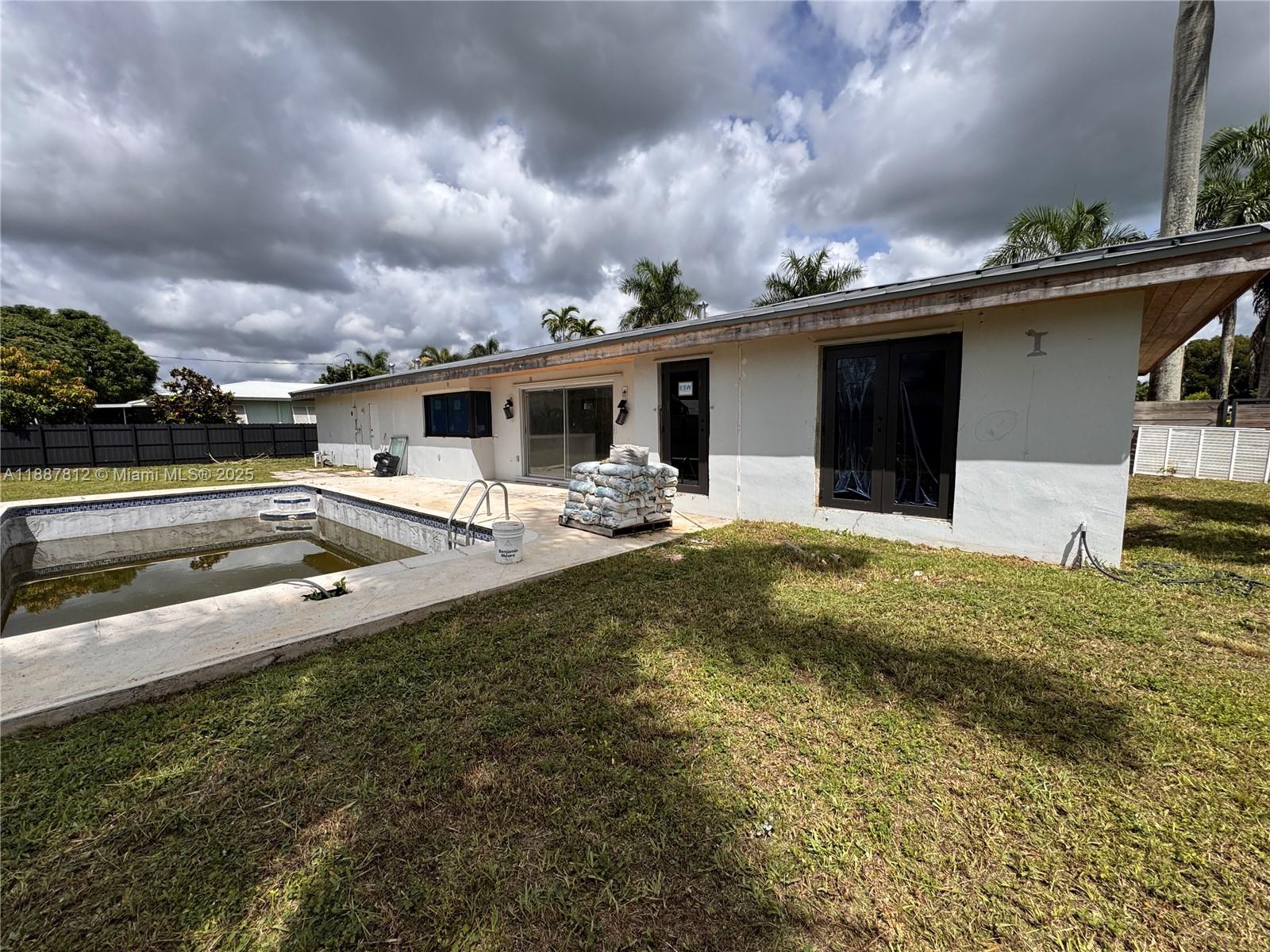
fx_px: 514
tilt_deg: -6.4
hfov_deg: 102.1
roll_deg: +0.1
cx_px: 635
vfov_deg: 85.7
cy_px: 476
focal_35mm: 14
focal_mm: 2.22
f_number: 2.2
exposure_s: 1/3106
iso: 50
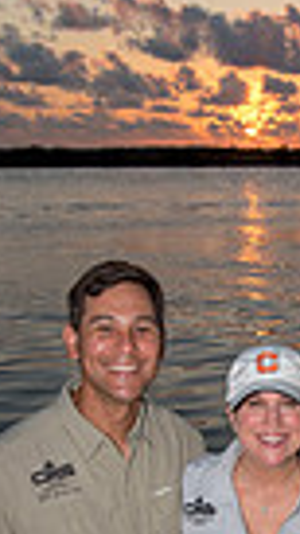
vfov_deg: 29.7
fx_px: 976
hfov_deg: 16.9
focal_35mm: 69
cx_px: 335
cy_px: 448
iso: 500
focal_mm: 20
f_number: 7.1
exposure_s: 1/400
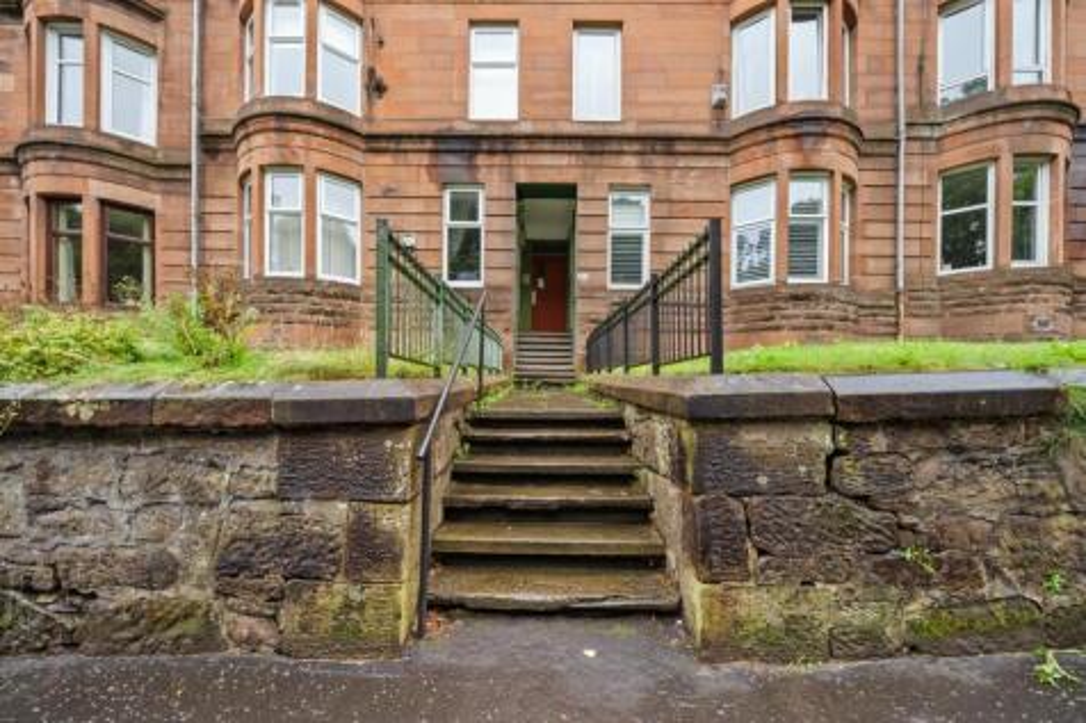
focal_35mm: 12
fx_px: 362
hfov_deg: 112.6
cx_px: 543
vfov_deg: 90.0
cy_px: 362
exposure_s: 1/5
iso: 800
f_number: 5.6
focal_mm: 12
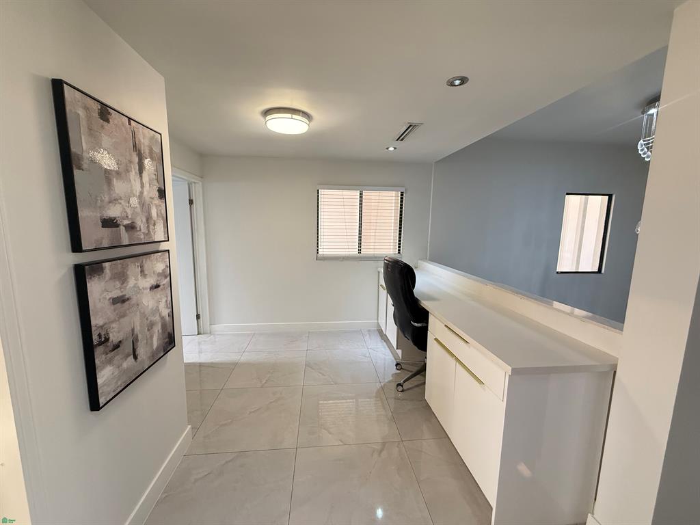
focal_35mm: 14
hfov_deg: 102.1
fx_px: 283
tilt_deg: -7.5
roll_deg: -0.7
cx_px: 350
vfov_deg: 85.7
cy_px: 262
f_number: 2.2
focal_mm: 2.22
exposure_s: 1/120
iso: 320
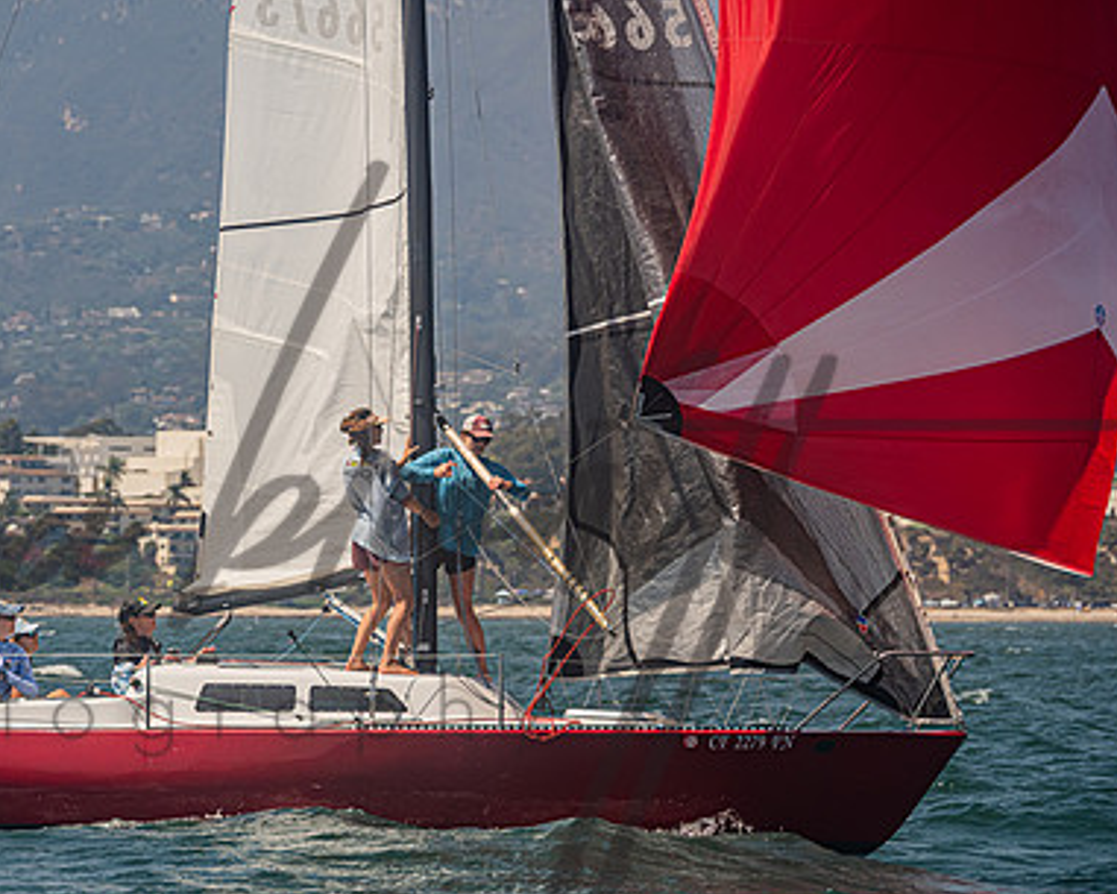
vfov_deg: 4.5
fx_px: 11342
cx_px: 416
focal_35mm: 343
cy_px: 494
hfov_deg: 5.6
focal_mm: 240
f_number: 8
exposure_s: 1/2000
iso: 400
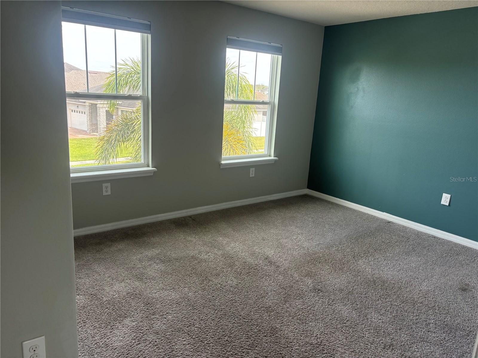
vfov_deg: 53.1
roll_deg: -3.3
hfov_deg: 67.3
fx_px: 359
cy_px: 179
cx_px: 239
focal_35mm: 26
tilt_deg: -12.9
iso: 80
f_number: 1.6
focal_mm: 5.96
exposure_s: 1/121
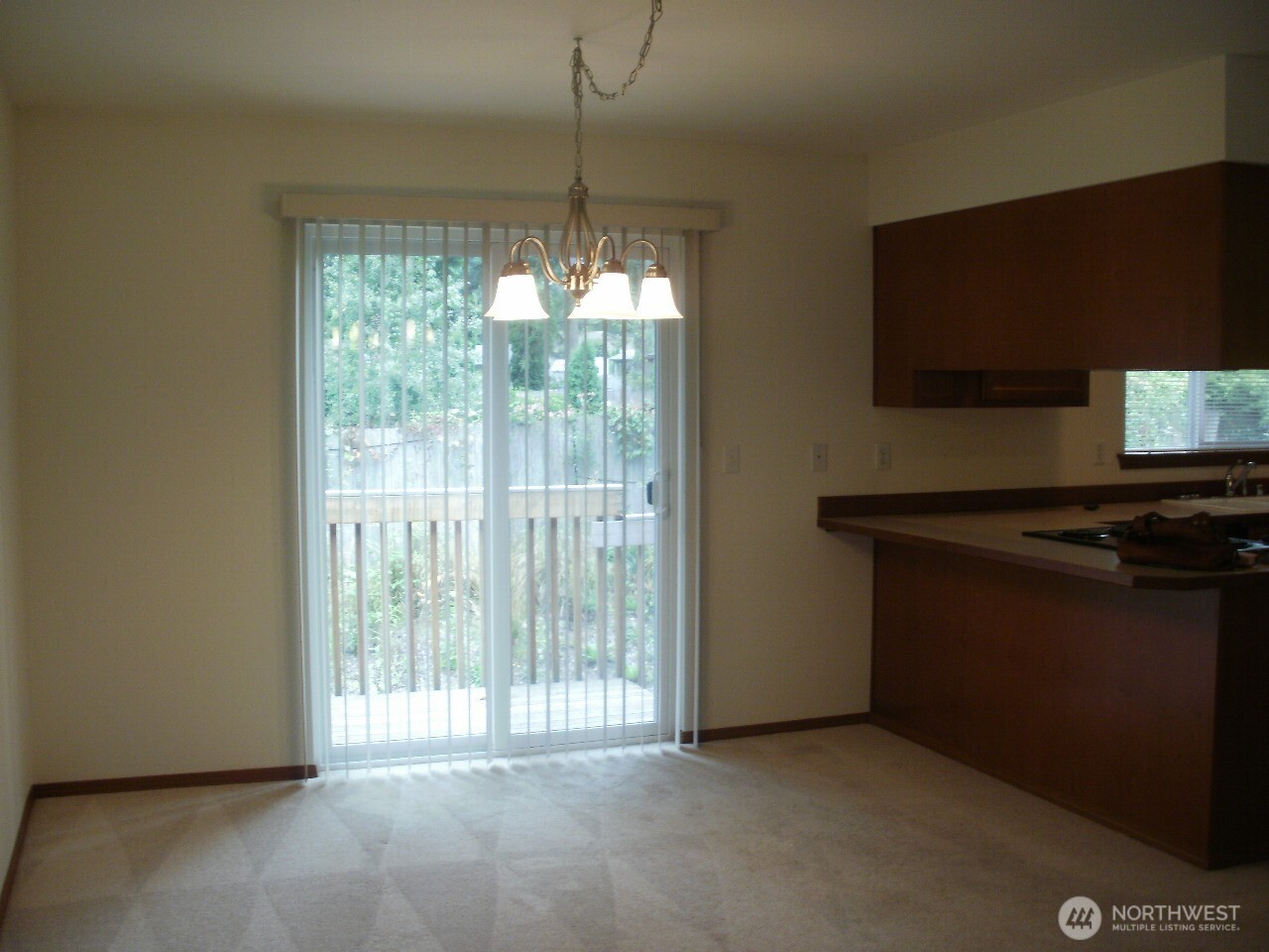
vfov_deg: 39.7
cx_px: 634
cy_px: 476
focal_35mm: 36
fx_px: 1320
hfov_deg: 51.4
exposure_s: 1/30
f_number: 3.5
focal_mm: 6.3
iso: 100
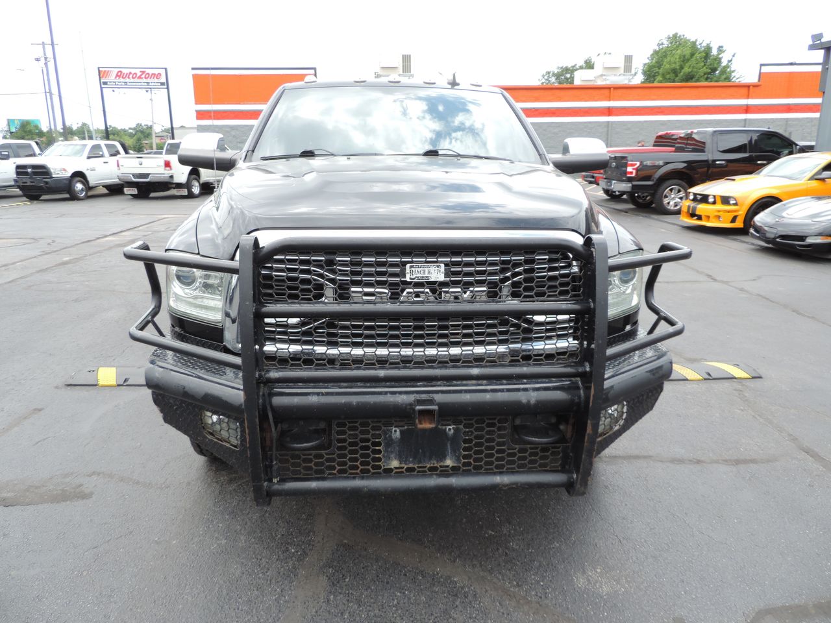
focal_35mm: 24
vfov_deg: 56.8
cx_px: 416
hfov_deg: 71.6
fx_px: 576
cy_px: 312
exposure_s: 1/320
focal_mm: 4.3
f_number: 3
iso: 80
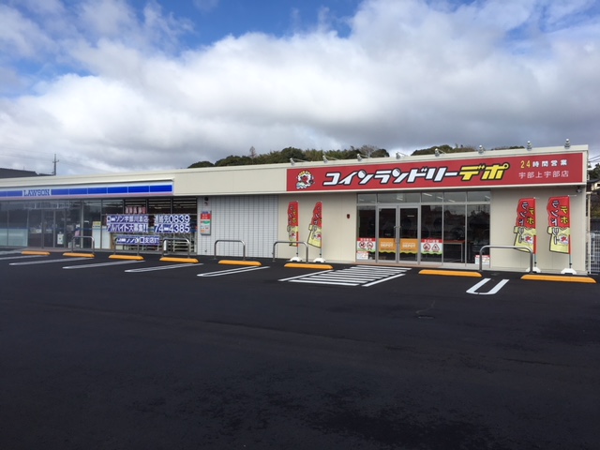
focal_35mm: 29
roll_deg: -0.5
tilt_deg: +0.0
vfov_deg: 48.2
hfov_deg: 61.7
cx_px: 300
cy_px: 225
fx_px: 503
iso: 25
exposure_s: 1/1374
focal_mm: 4.15
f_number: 2.2
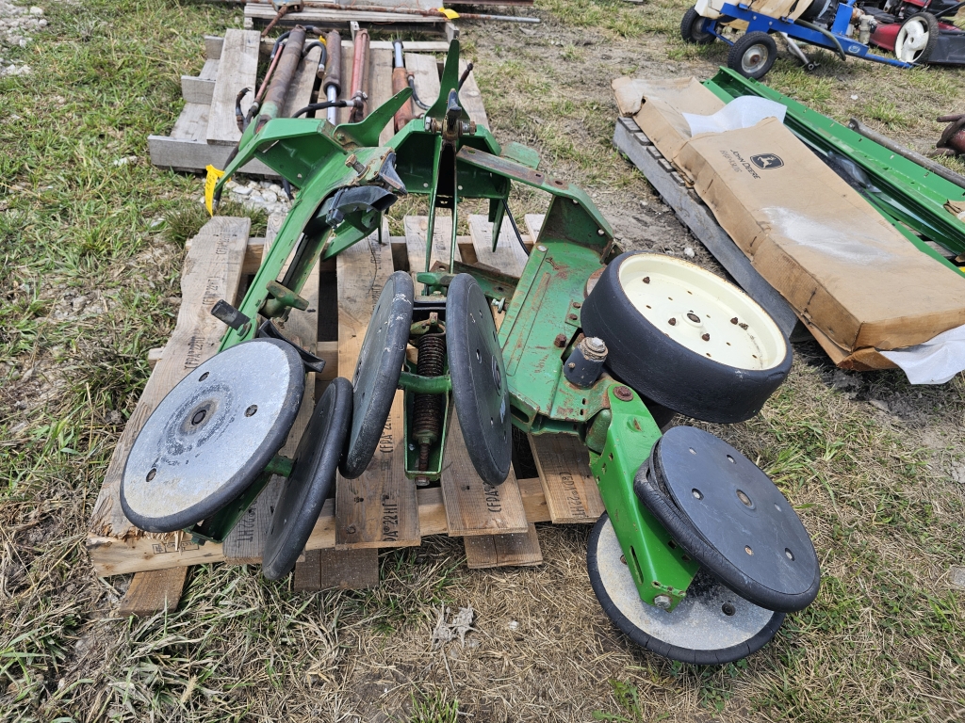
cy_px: 362
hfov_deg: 73.9
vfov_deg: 58.9
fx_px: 641
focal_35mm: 23
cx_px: 482
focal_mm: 6.3
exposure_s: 1/328
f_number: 1.7
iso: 10
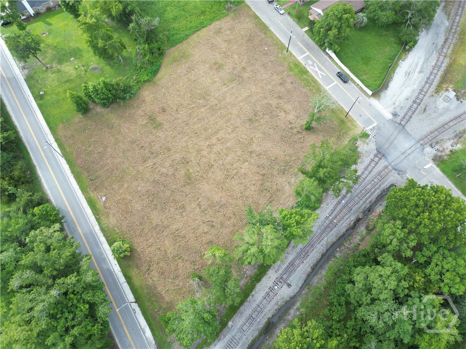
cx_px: 233
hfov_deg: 71.6
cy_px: 174
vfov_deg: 56.8
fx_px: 323
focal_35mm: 24
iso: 100
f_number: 1.7
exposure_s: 1/60
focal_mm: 6.72
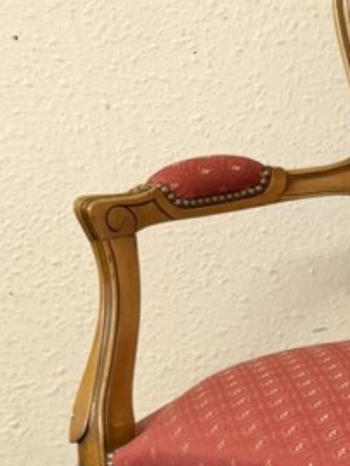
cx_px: 723
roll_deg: +1.3
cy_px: 511
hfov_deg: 12.1
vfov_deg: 17.7
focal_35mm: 107
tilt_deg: -20.6
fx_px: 1441
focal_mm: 6.76
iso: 160
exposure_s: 1/50
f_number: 1.78
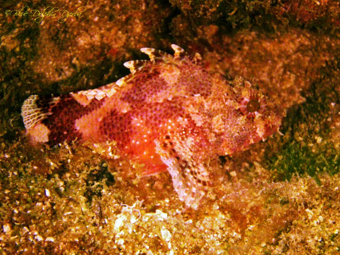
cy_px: 132
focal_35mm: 107
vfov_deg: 13.8
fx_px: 1051
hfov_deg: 18.4
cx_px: 172
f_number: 5.1
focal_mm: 18.2
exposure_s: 1/100
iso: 250
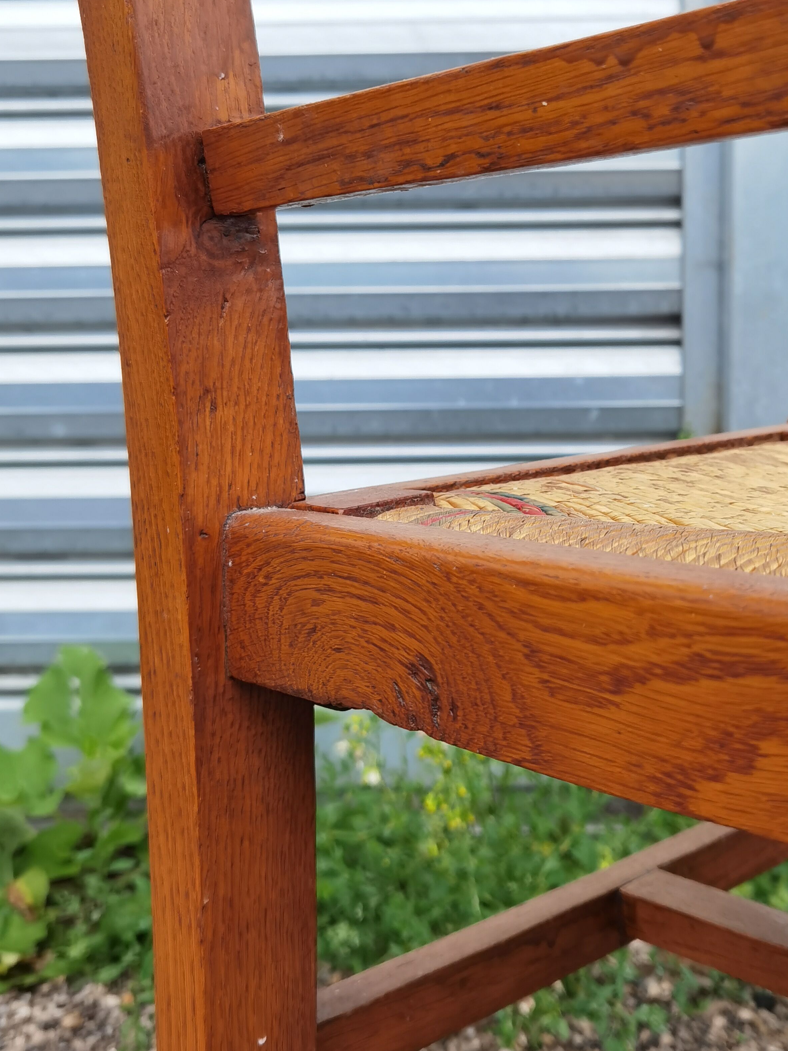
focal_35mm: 47
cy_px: 441
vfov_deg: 40.3
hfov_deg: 30.7
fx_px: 1426
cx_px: 502
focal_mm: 6.71
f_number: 1.9
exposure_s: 1/356
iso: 50
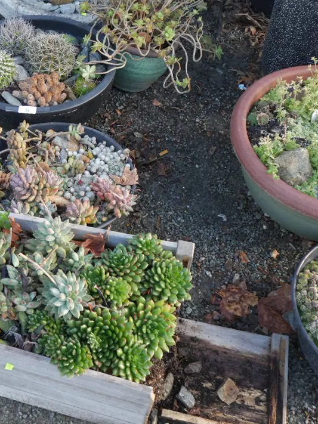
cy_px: 161
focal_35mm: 49
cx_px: 112
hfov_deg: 29.5
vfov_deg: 38.7
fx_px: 600
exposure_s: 1/60
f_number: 4
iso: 200
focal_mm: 17
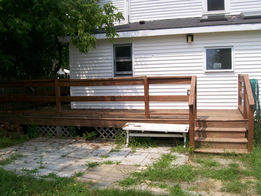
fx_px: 271
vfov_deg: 39.7
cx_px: 130
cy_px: 98
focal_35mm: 36
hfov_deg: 51.4
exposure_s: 1/600
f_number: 4.8
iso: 80
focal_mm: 6
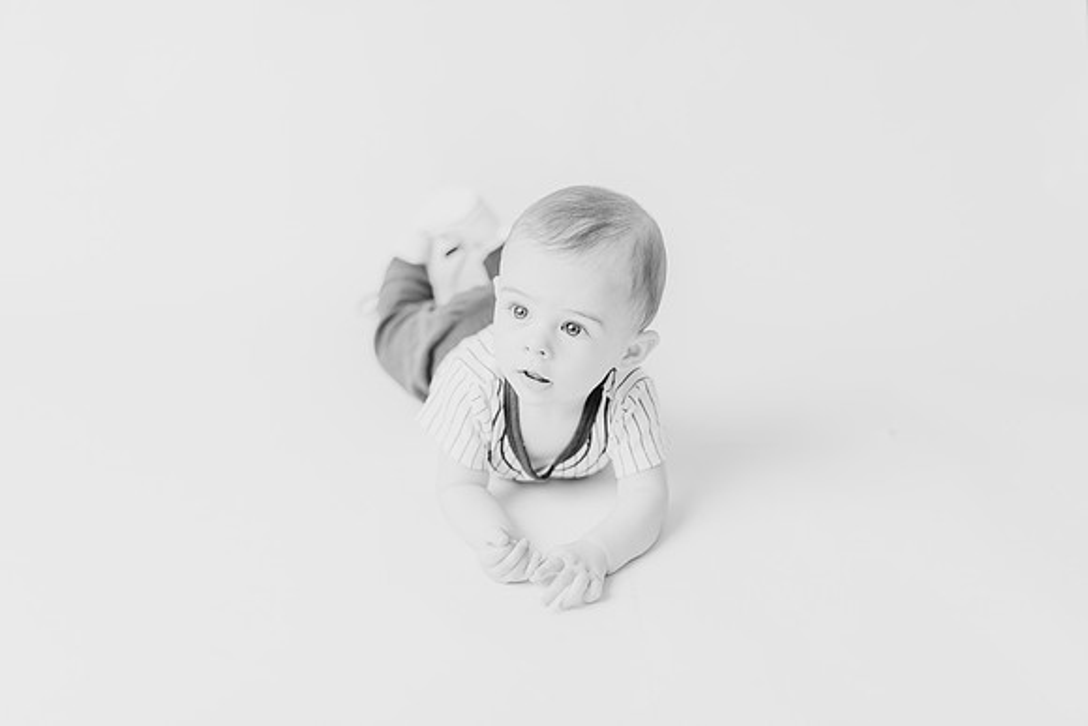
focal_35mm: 50
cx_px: 544
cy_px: 363
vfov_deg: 27.0
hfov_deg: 39.6
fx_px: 1511
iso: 125
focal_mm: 50
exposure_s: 1/160
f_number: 2
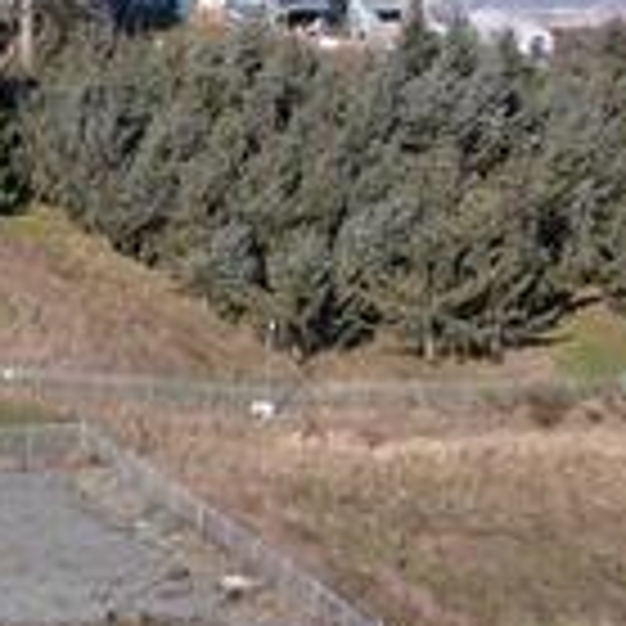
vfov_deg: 11.2
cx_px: -964
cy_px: 257
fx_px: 3192
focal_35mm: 156
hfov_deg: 9.7
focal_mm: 4.5
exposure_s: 1/40
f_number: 2.8
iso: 100
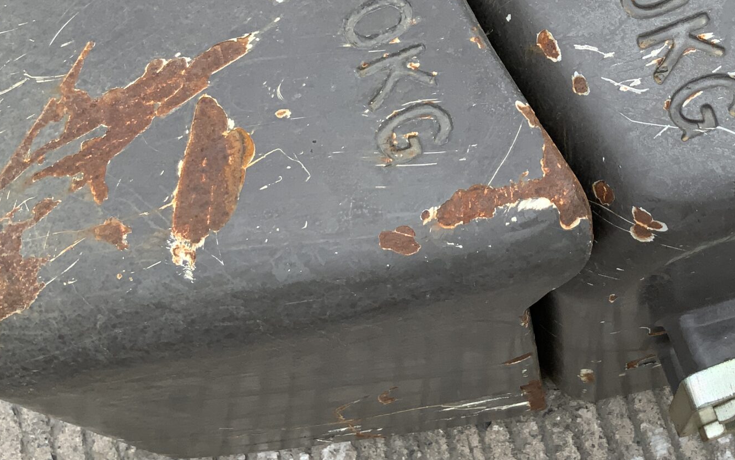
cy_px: 42
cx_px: 592
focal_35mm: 59
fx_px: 1182
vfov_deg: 21.5
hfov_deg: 33.5
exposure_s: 1/691
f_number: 1.8
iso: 16
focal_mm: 3
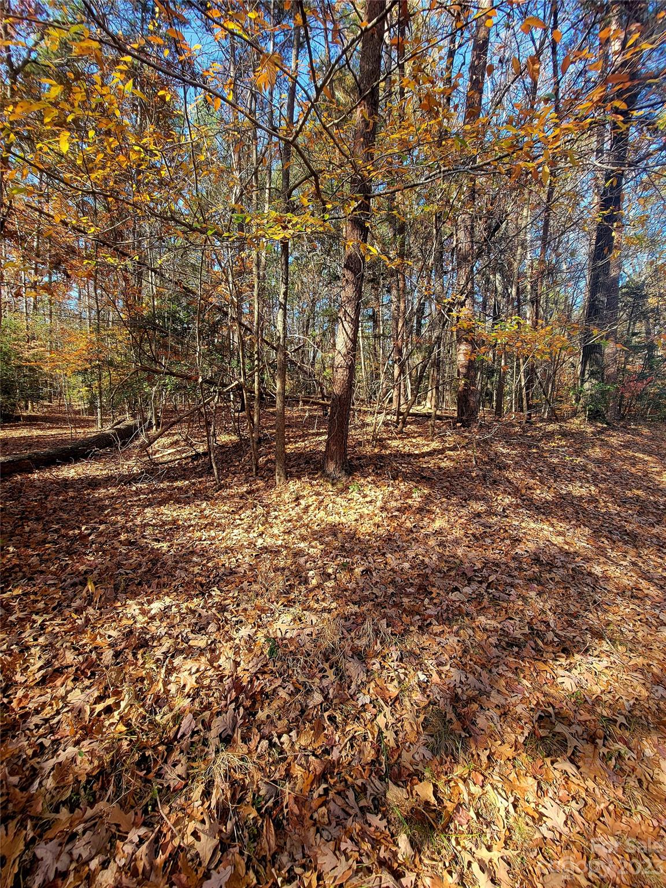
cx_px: 333
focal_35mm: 13
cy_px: 444
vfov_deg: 106.2
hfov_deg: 89.9
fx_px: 333
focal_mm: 2.2
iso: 50
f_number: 2.2
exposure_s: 1/179
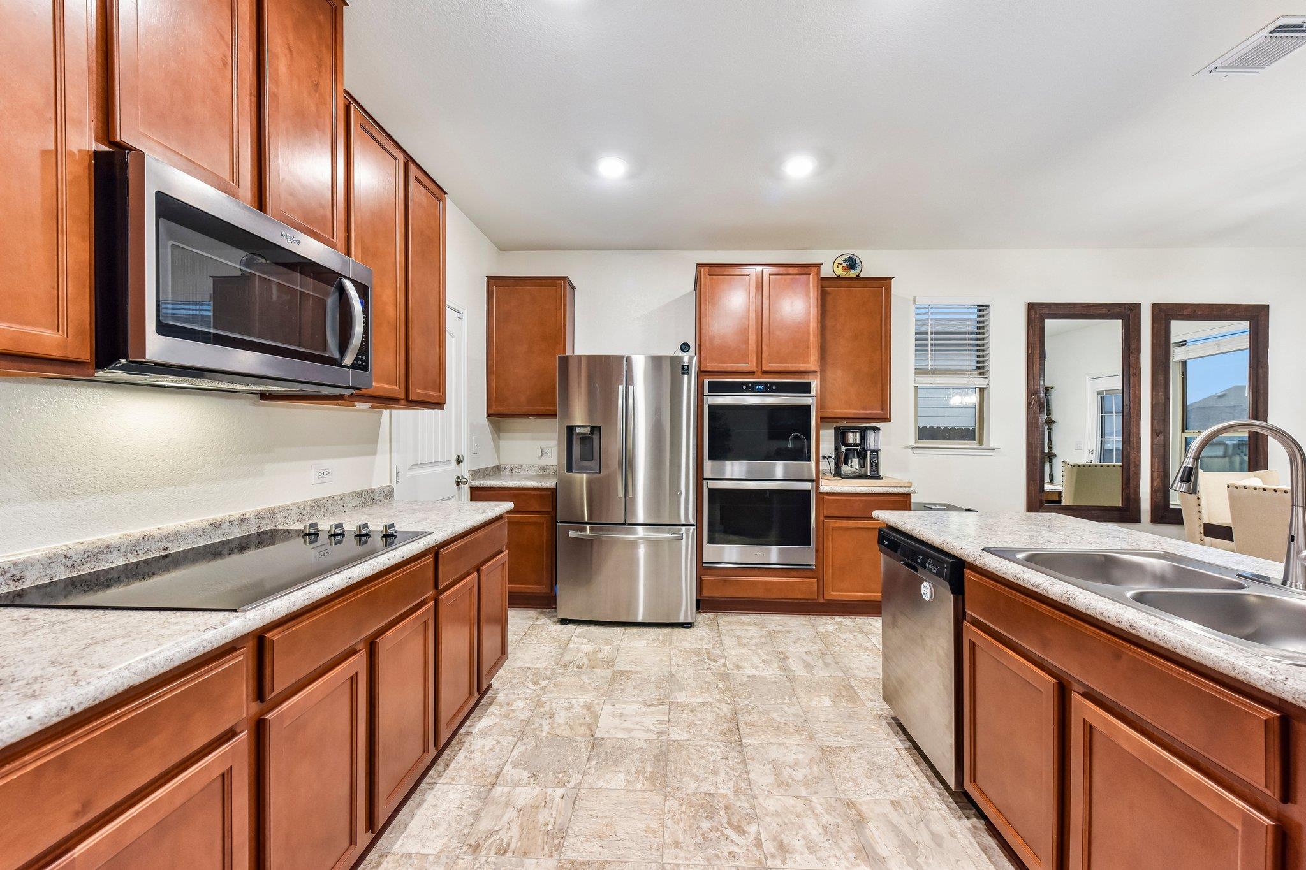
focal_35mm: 14
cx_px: 653
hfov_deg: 104.3
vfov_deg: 81.2
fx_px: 508
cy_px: 435
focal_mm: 14
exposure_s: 1/15
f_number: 8
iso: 1100
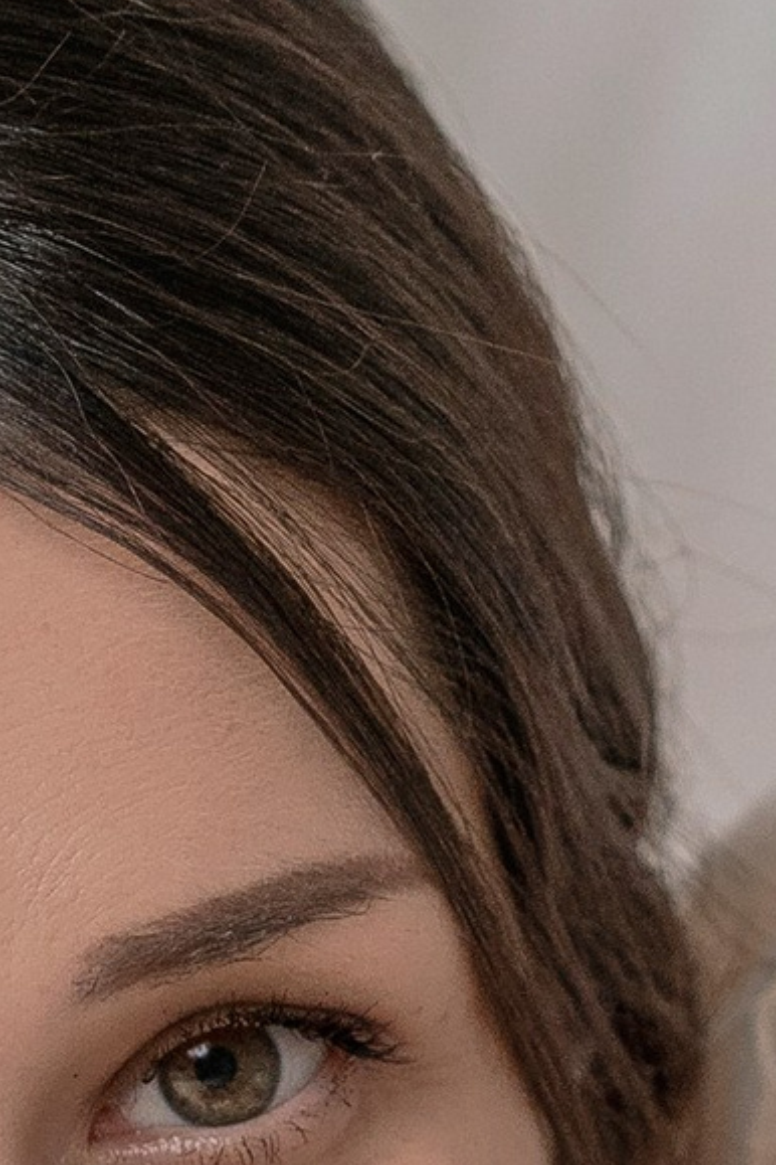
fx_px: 12221
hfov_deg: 3.6
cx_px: 539
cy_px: 2046
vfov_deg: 5.4
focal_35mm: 378
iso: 1000
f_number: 3.5
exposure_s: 1/200
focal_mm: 57
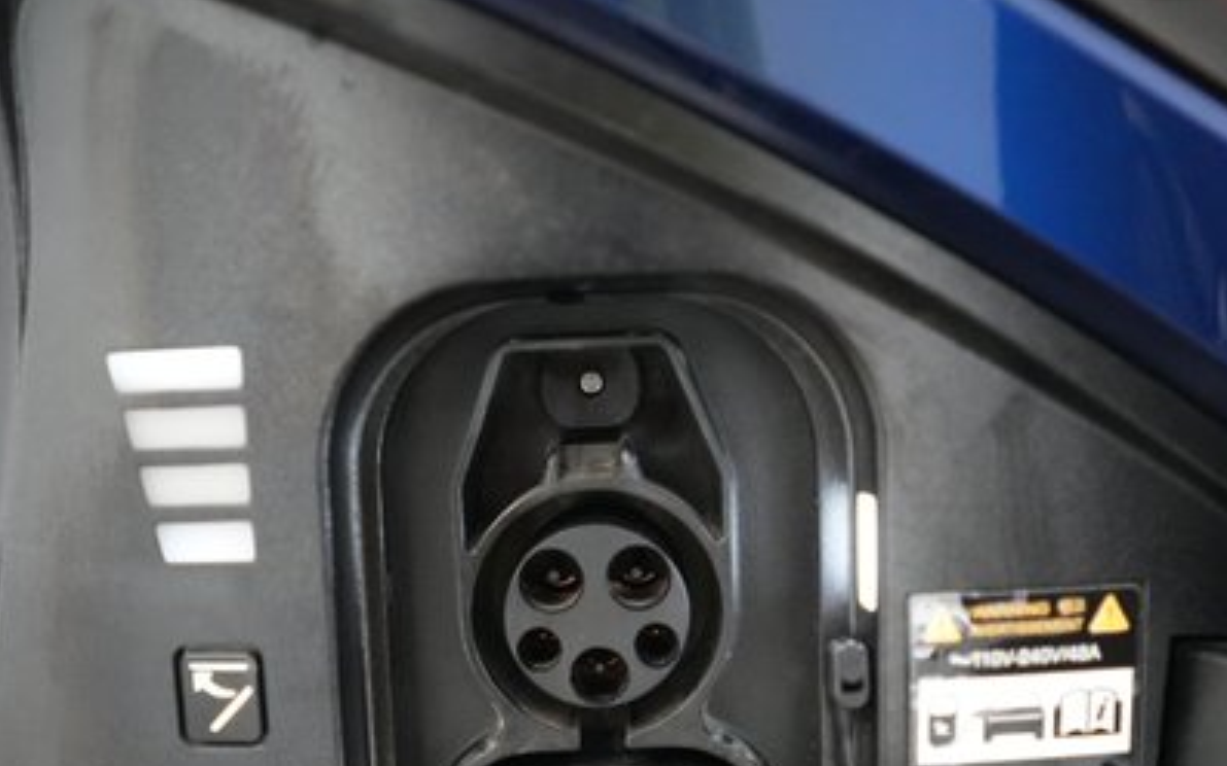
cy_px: 627
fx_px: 1538
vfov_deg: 27.4
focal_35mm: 46
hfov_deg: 43.5
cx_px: 559
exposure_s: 1/320
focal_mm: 28
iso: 10000
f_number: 2.8
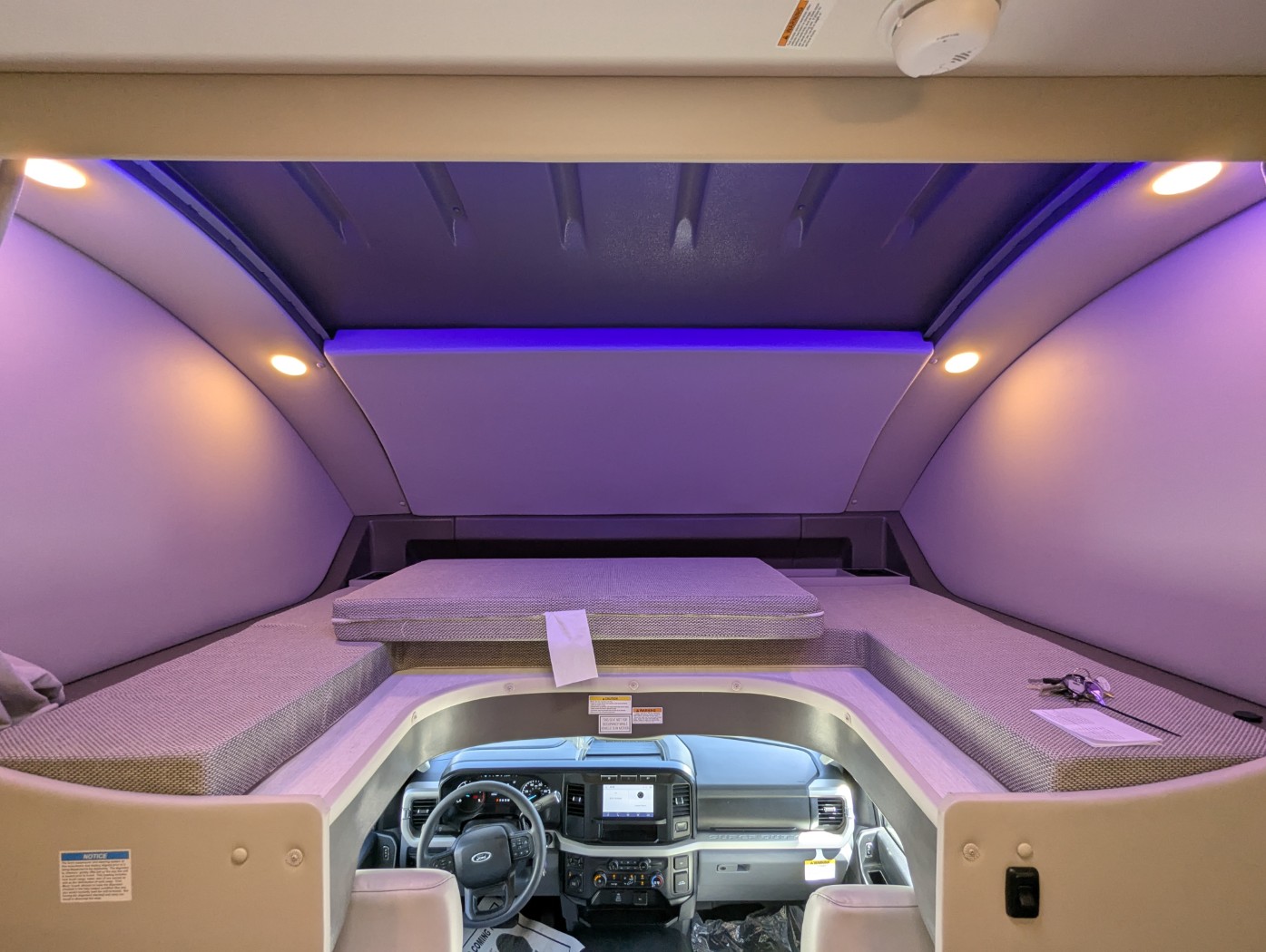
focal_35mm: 16
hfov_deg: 94.4
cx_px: 633
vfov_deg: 78.2
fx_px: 586
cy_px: 476
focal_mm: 2.35
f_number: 2.2
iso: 139
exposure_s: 1/191
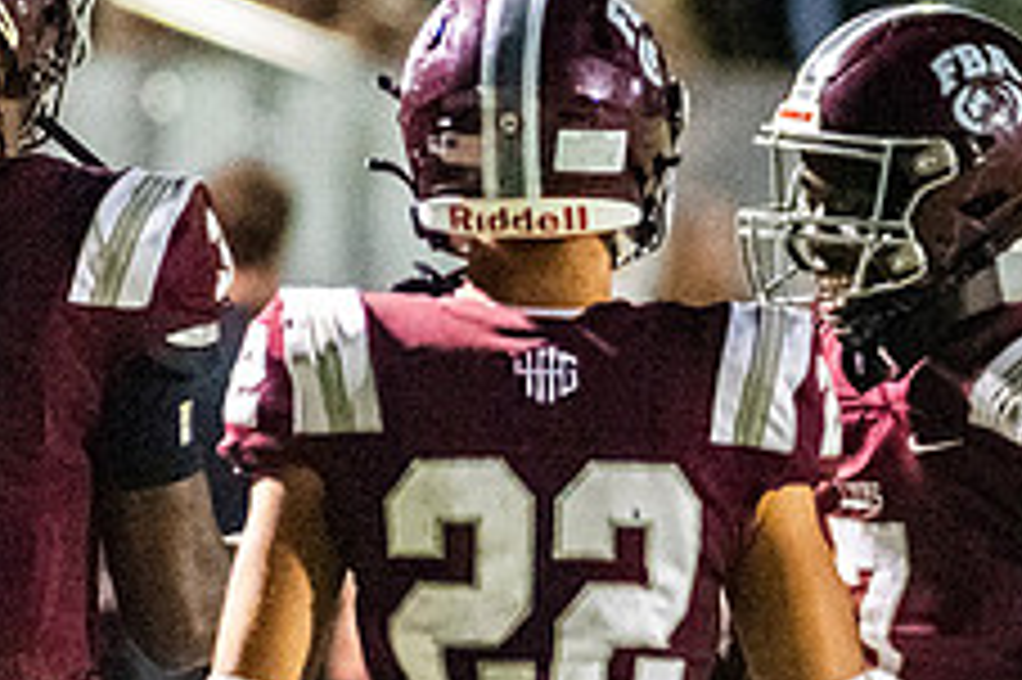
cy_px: 301
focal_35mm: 761
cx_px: 967
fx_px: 21588
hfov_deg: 2.7
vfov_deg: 1.8
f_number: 2.8
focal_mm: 200
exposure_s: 1/800
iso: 11400
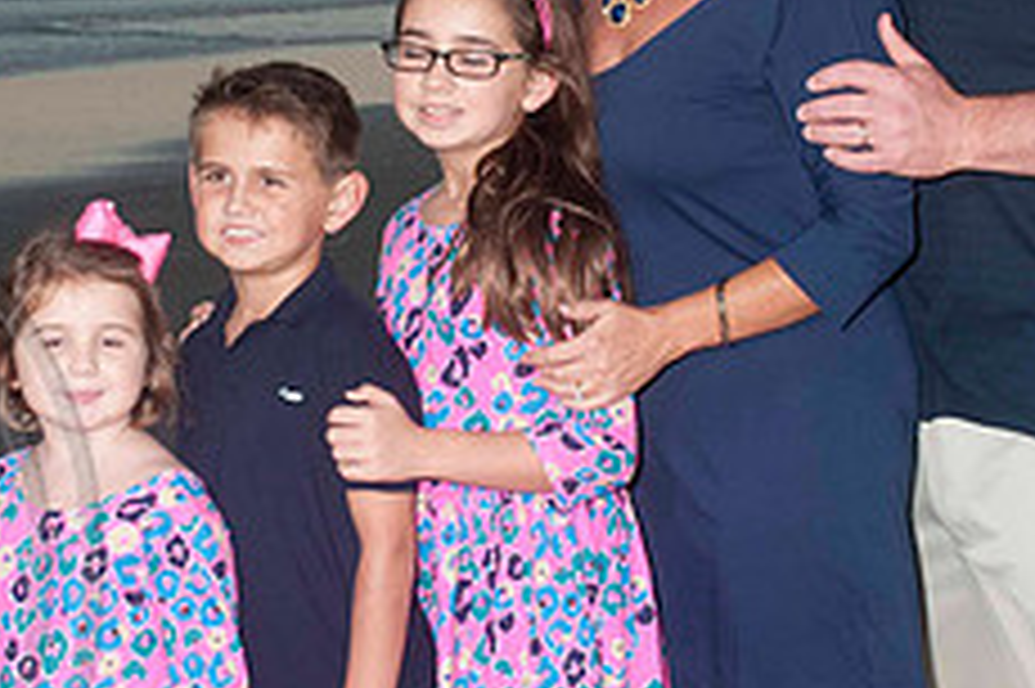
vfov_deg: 11.3
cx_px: 450
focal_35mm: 121
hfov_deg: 16.9
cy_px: 124
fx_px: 3476
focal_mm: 32
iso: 200
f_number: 8
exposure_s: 1/160
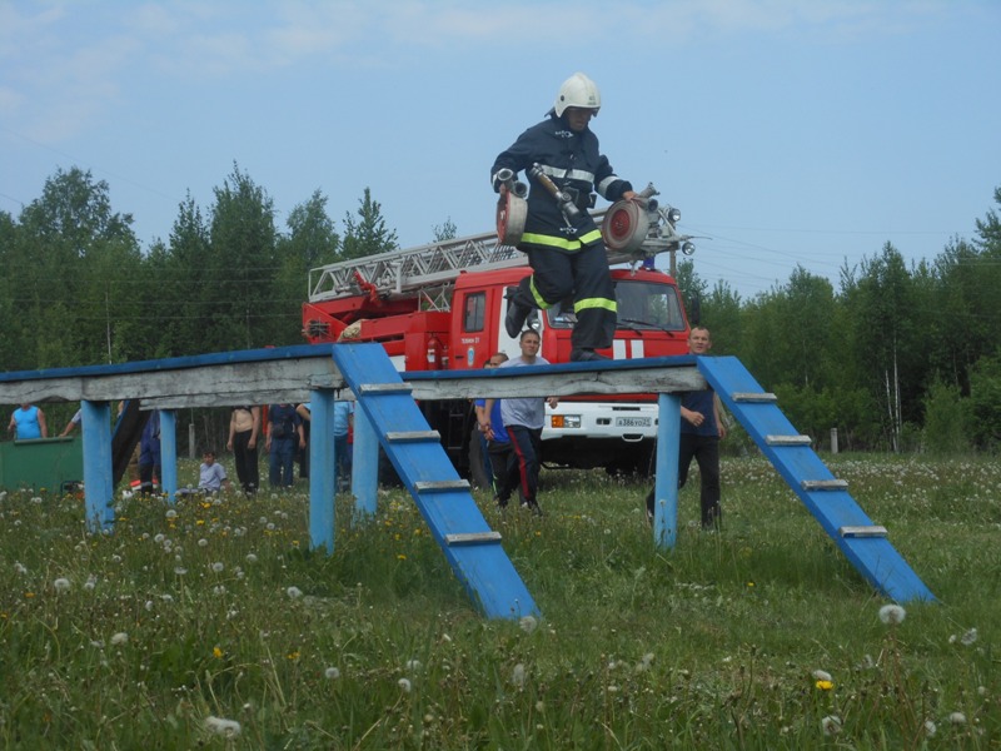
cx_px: 500
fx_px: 2198
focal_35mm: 76
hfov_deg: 25.7
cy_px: 376
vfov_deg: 19.4
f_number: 4.4
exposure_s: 1/640
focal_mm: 13.6
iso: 80
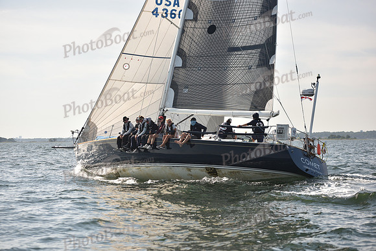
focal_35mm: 78
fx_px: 815
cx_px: 188
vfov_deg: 17.5
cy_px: 126
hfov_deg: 26.0
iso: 250
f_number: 4
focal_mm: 78
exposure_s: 1/1000
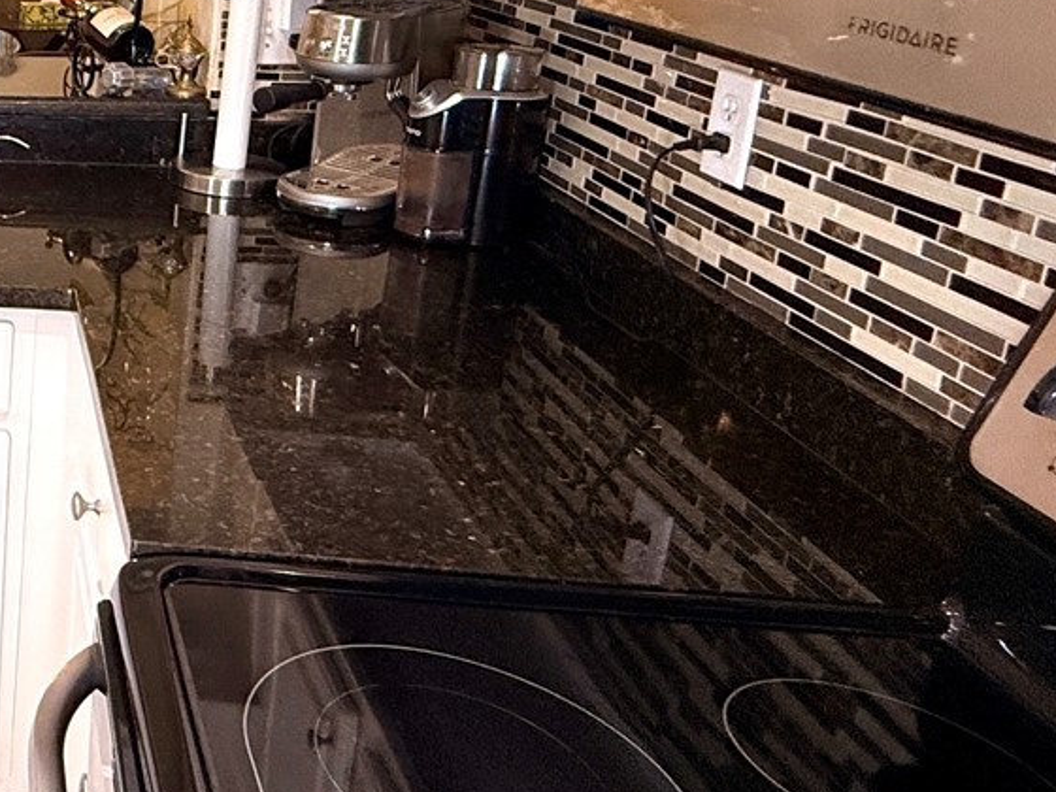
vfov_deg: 34.9
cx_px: -266
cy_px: 168
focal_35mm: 40
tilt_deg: -14.9
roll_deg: +0.9
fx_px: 1220
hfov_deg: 35.0
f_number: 2.2
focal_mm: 2.22
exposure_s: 1/120
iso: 250
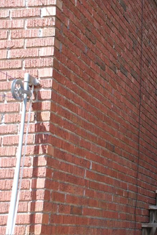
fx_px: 521
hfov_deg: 16.6
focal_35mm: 80
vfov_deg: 25.4
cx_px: 176
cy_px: 118
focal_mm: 35
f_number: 5
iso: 100
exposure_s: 1/80
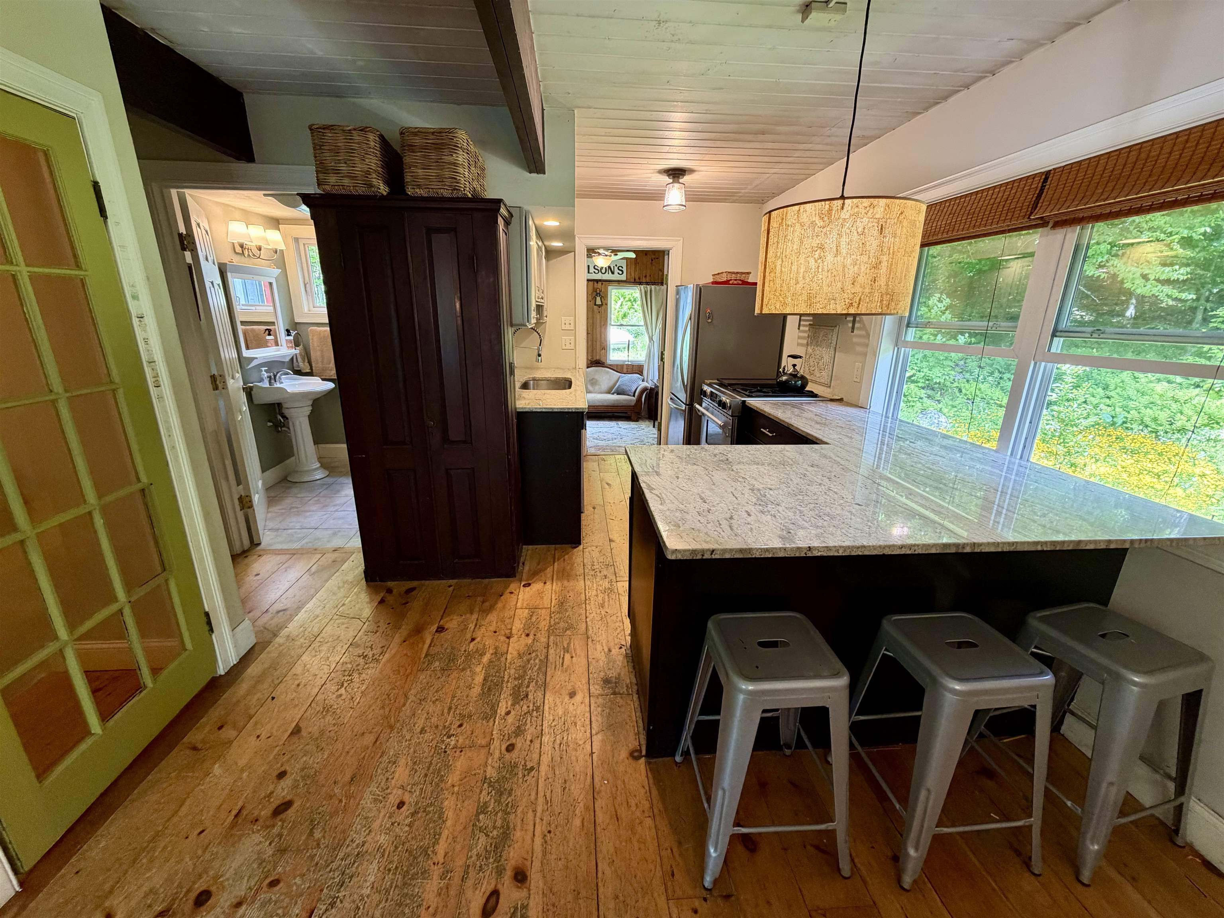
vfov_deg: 85.7
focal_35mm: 14
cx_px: 612
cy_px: 459
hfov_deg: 102.1
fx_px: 495
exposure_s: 1/60
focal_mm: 2.22
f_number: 2.2
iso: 200
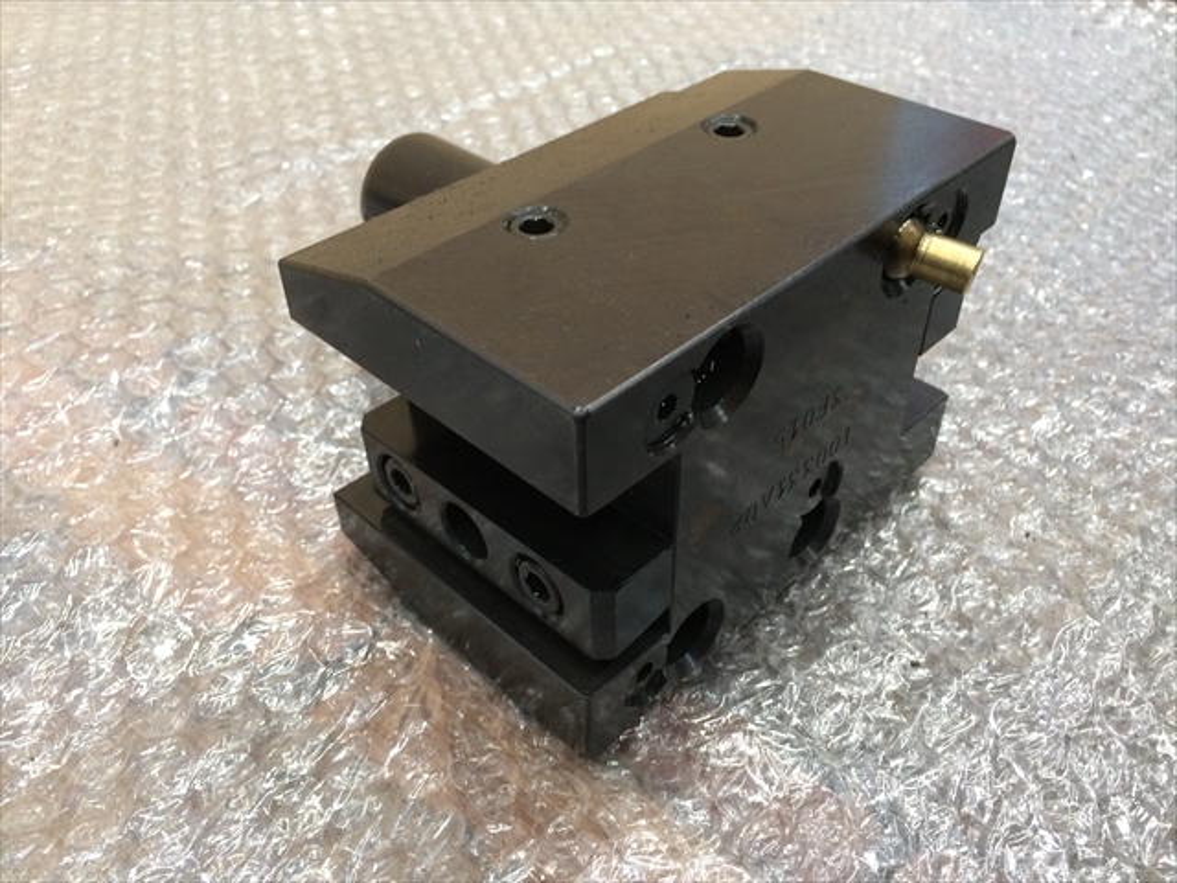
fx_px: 986
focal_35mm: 29
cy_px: 442
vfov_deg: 48.2
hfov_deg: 61.7
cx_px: 588
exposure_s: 1/30
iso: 160
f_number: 2.2
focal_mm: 4.15
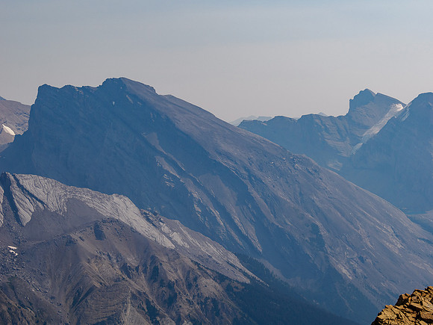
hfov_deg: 21.8
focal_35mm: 90
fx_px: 1126
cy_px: 162
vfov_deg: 16.4
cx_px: 216
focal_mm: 45
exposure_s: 1/320
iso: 200
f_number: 8
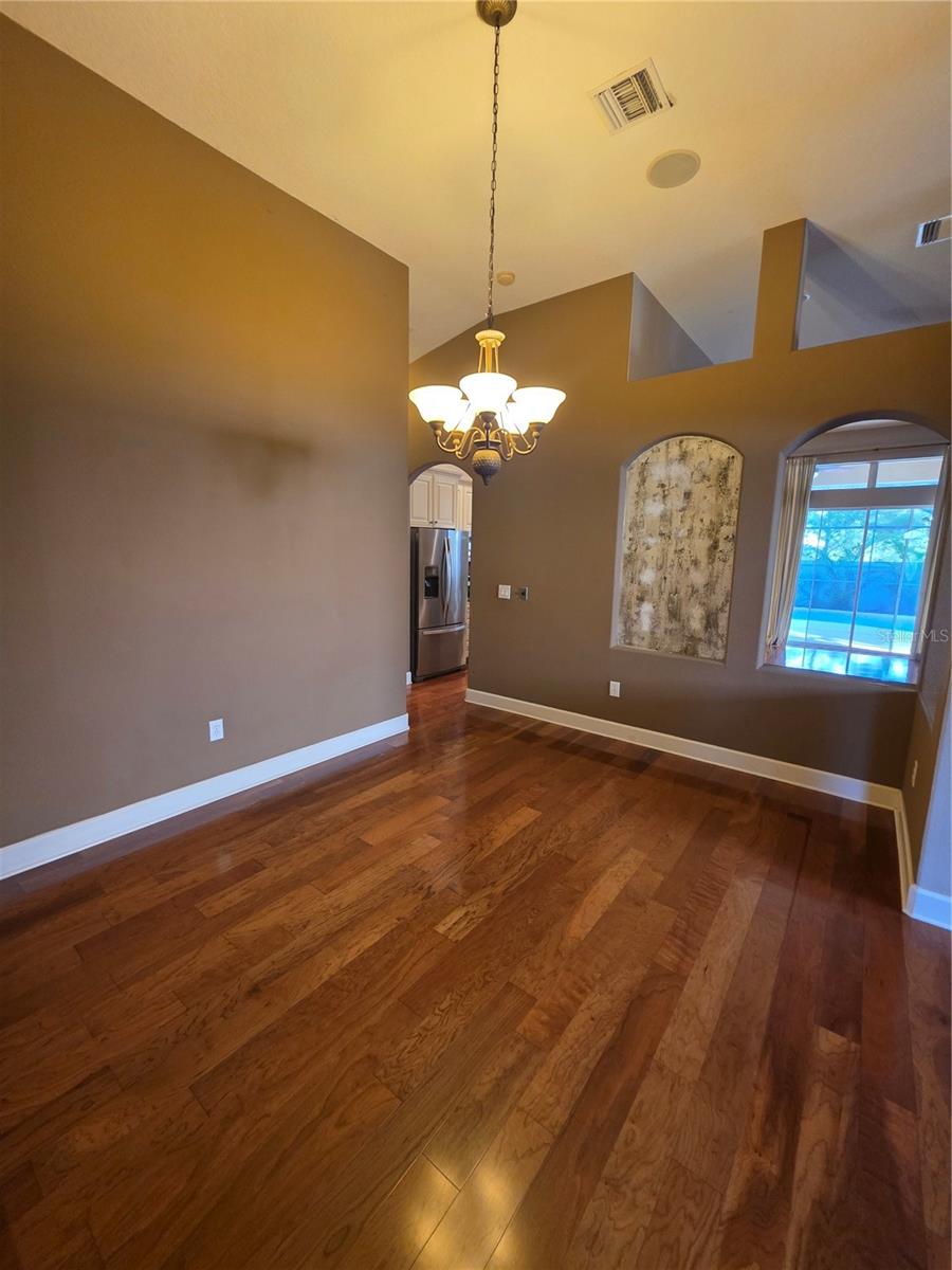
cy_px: 635
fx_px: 477
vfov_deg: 106.2
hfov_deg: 89.9
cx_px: 476
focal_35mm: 13
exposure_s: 1/60
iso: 320
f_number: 1.9
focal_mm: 2.2
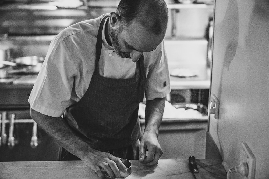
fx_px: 404
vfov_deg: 25.1
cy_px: 90
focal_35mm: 54
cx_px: 134
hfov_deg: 36.9
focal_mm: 54
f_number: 2.8
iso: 32000
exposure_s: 1/250
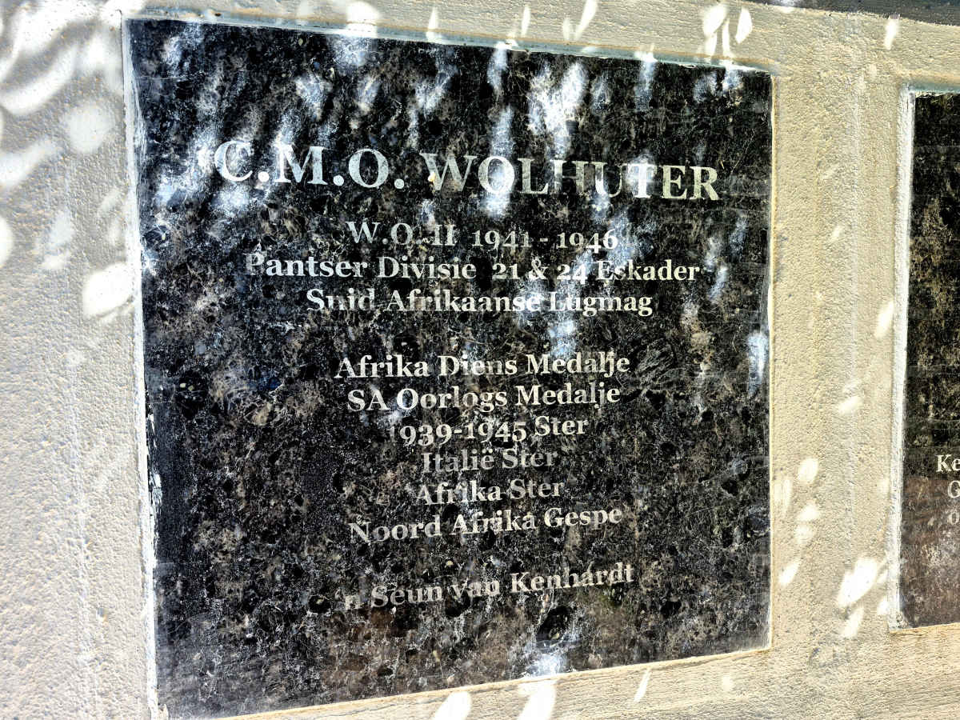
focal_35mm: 23
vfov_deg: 58.9
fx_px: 638
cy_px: 360
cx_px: 480
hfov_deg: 73.9
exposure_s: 1/180
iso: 32
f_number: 1.8
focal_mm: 5.4
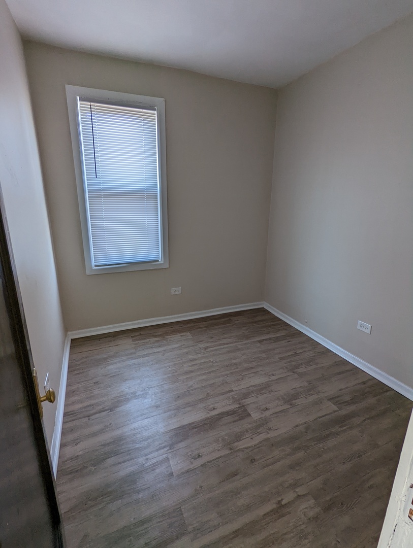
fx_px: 254
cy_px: 274
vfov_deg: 94.4
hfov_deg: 78.2
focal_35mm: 16
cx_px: 206
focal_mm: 2.35
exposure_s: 1/48.7
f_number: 2.2
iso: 87
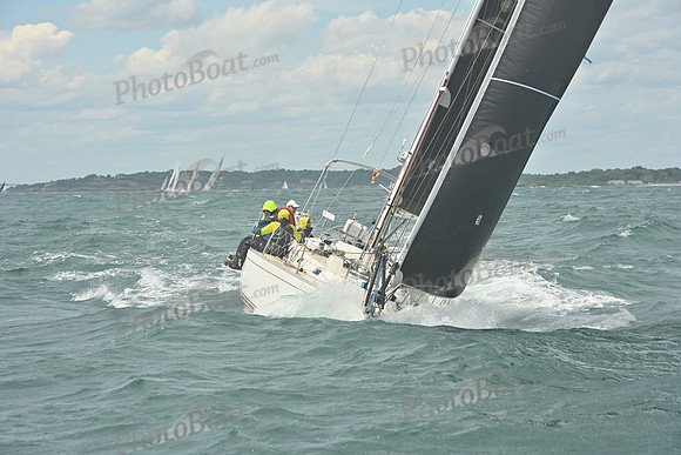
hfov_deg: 16.8
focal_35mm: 122
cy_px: 228
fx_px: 2308
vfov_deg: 11.2
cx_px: 340
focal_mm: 122
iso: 320
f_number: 11
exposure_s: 1/1250
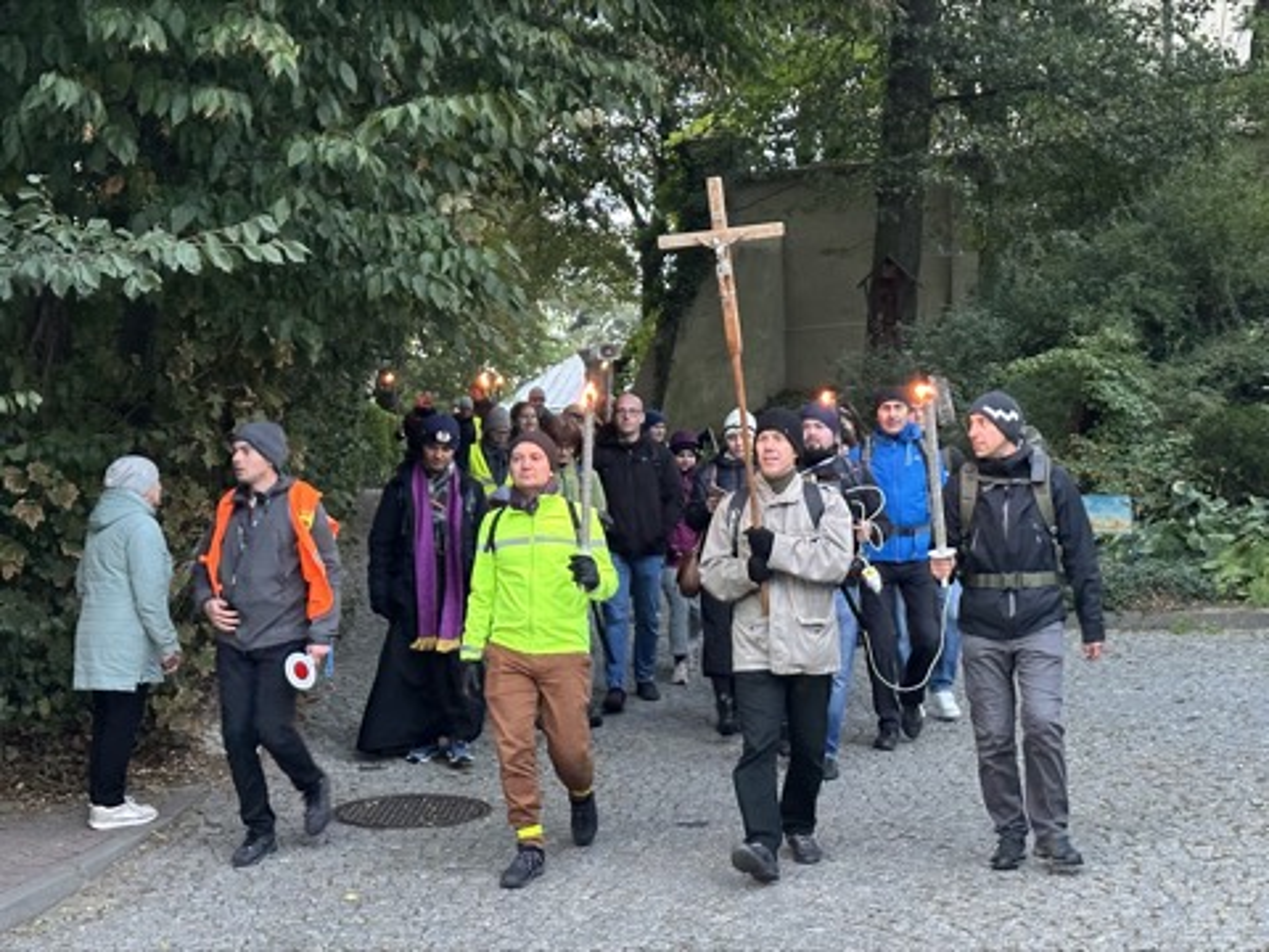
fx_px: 1760
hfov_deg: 39.7
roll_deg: -0.2
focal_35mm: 48
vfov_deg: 30.3
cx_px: 634
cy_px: 476
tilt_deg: +4.0
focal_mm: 6.86
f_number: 1.78
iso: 320
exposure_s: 1/40
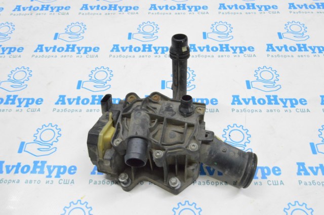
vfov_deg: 39.9
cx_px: 162
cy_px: 108
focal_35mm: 33
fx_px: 297
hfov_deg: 57.3
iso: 6400
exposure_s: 1/15
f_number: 20
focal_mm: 22
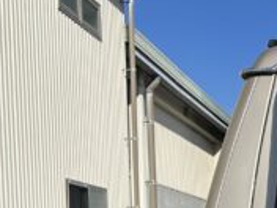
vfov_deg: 13.6
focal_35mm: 102
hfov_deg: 16.9
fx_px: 816
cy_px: 323
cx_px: 447
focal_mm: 5.7
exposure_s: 1/6211
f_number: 1.5
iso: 50
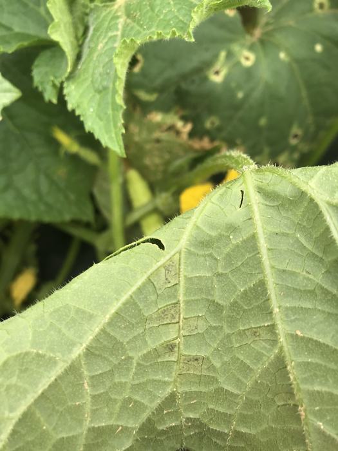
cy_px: 226
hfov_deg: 49.7
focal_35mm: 28
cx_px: 169
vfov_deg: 63.4
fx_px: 365
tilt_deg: -77.2
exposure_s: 1/281
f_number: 1.8
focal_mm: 3.99
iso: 20
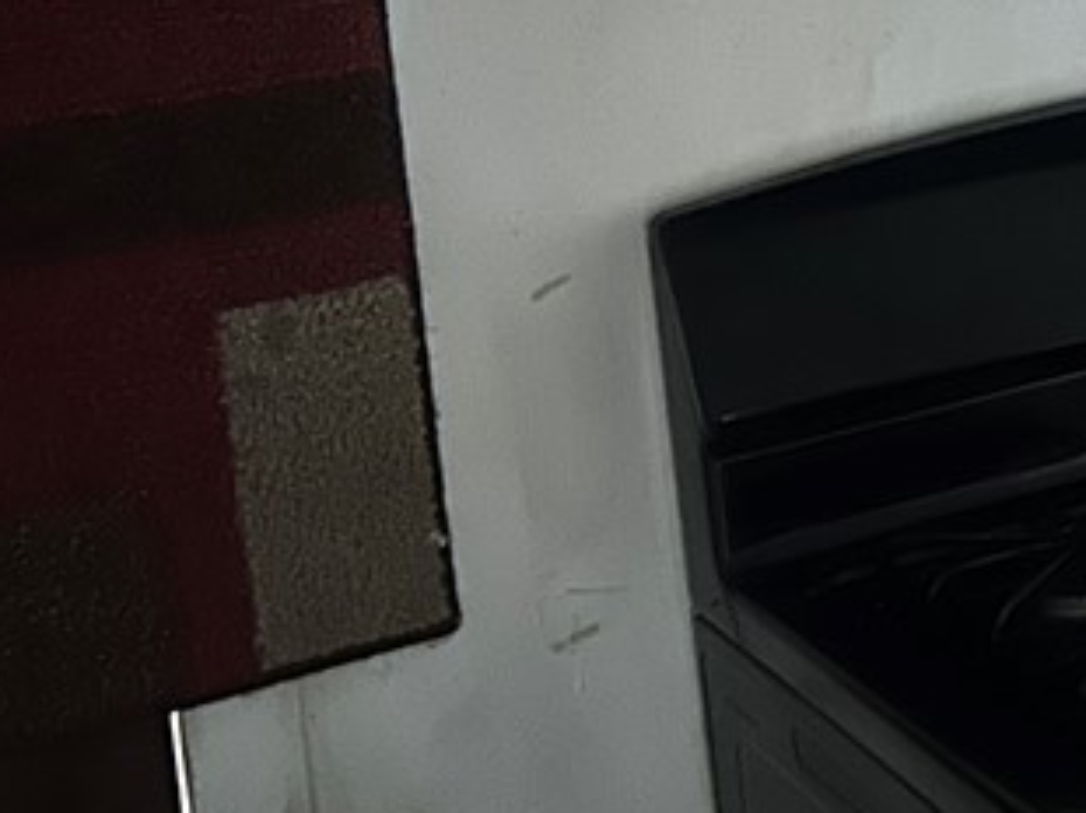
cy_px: -126
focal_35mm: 86
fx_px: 2696
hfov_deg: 19.4
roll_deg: +2.9
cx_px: 1692
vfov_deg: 16.5
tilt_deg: -6.5
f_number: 1.5
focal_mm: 5.7
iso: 1000
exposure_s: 1/15
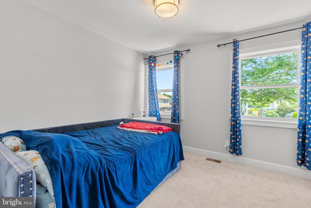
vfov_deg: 73.8
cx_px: 156
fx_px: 138
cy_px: 104
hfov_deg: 96.7
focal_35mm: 16
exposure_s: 1/125
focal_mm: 16
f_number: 7.1
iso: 2000
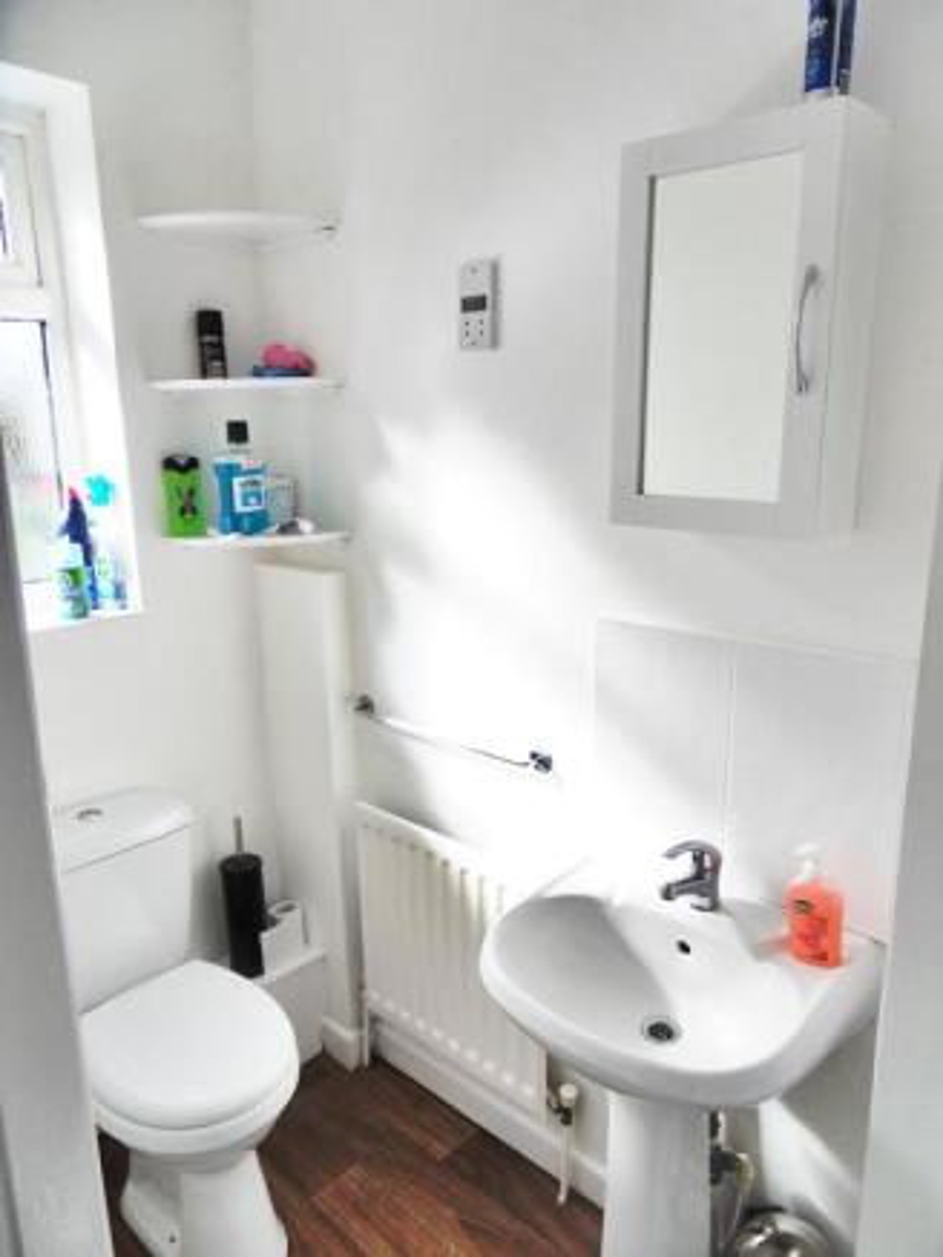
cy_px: 628
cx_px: 472
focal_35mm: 24
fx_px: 871
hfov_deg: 56.8
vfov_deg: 71.6
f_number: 3.3
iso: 80
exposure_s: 1/250
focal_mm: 4.2
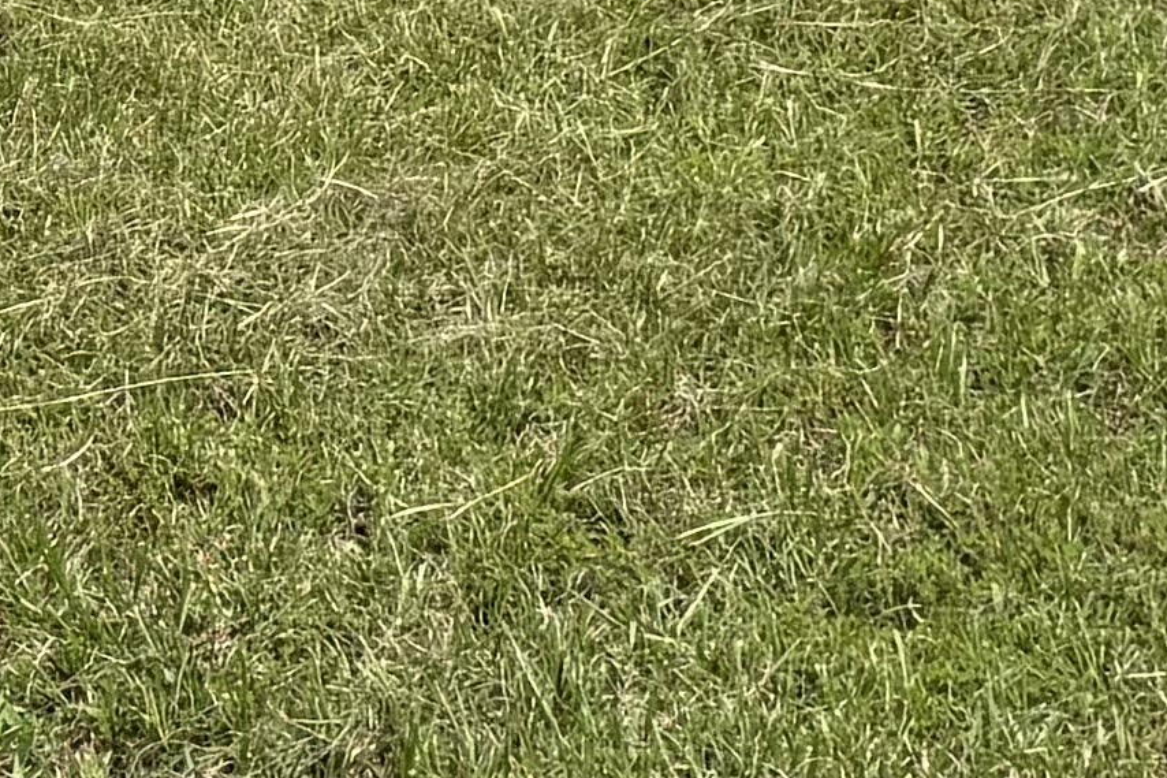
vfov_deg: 7.8
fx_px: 5412
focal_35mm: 167
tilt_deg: -4.6
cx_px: 156
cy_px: -909
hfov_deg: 12.2
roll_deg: -0.7
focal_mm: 6.76
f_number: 1.78
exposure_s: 1/5319
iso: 80
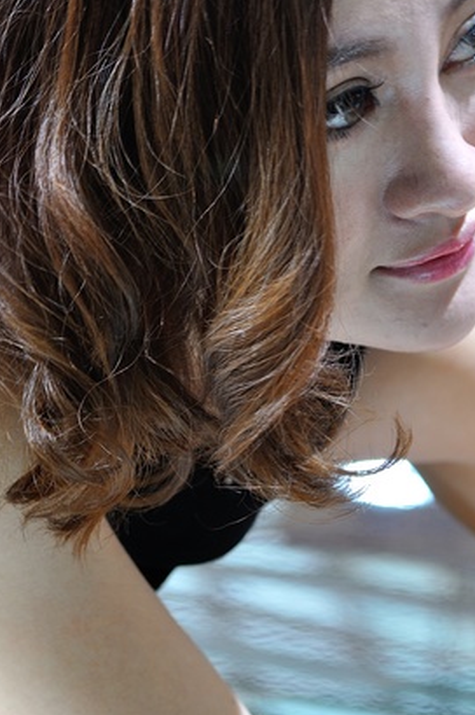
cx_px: 302
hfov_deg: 6.8
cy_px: 315
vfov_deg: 10.2
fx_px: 3985
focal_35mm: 201
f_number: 4.5
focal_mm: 70
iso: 250
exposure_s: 1/15
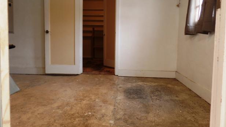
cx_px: 111
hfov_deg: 71.9
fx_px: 156
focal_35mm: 26
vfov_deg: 44.1
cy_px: 49
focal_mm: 4.1
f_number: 2.8
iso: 160
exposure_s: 1/30
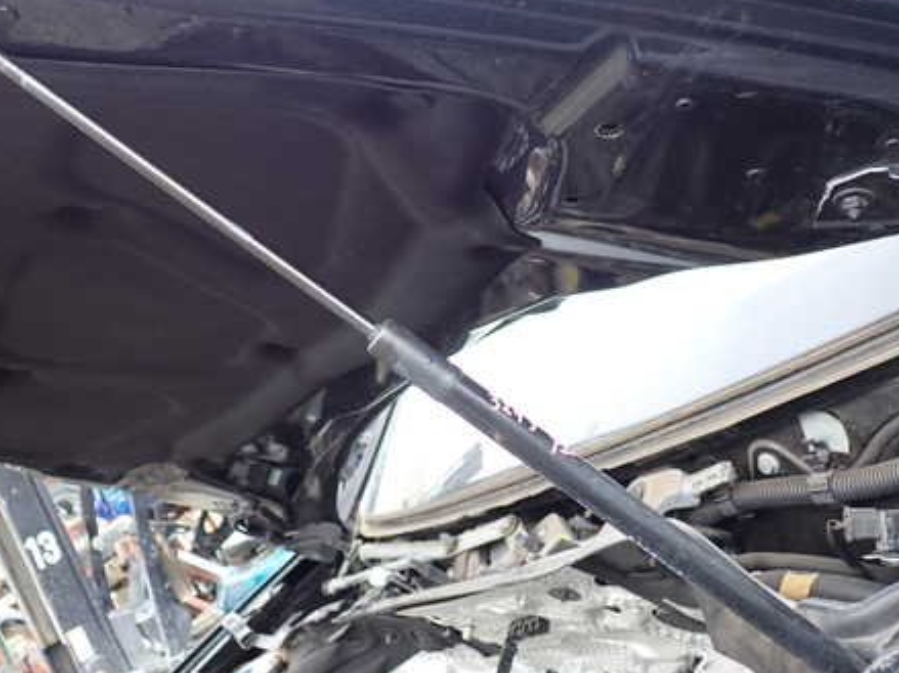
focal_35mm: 41
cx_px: 422
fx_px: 1065
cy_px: 307
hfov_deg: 45.8
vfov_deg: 35.1
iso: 160
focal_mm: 5.4
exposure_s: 1/60
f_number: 2.3
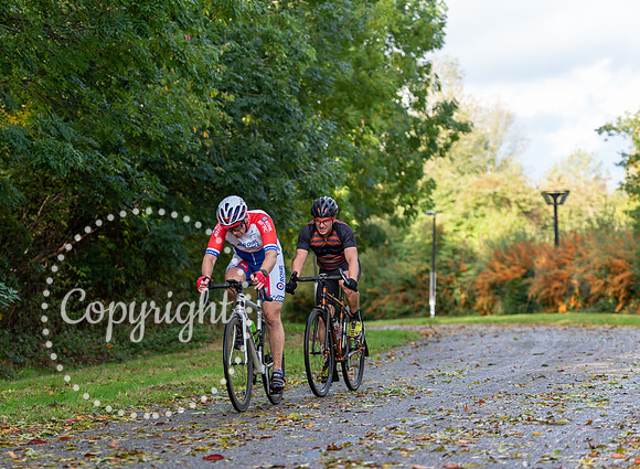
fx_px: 2070
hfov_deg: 17.5
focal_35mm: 113
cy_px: 270
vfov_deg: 12.9
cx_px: 235
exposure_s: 1/640
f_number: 3.2
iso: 200
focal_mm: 92
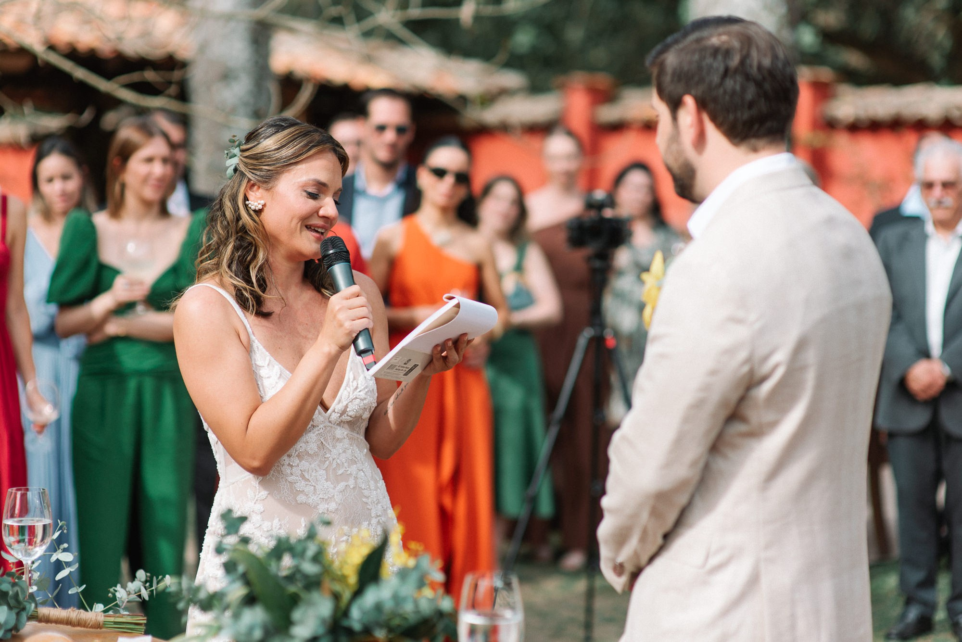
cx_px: 481
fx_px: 2272
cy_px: 321
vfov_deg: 16.1
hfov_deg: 23.9
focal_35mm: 85
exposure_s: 1/1600
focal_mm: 85
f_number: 2
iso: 100
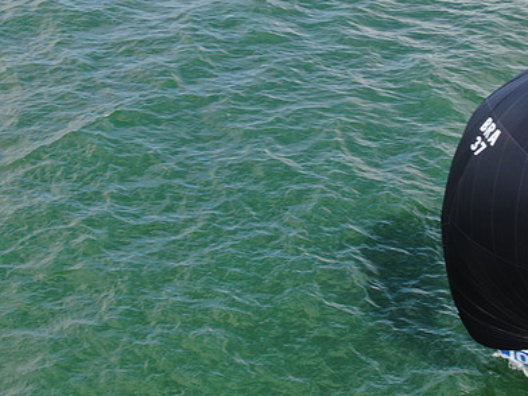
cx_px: 323
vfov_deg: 20.7
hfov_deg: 27.3
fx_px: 1083
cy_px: 145
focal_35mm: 71
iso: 100
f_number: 3.8
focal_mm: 8.6
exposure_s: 1/400
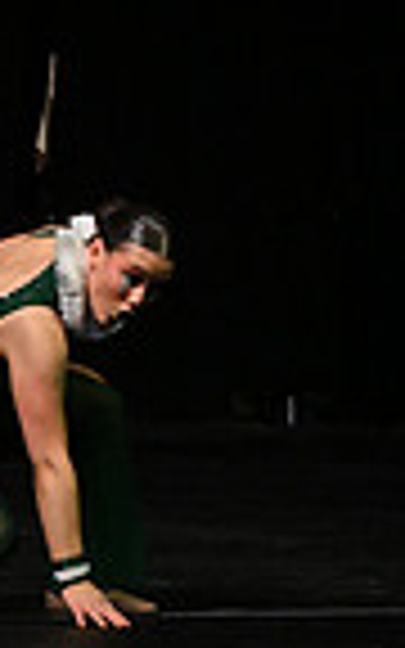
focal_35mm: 292
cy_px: 254
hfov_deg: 4.3
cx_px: -774
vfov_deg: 7.2
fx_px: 5157
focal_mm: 71
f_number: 4
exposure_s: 1/1000
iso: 6400
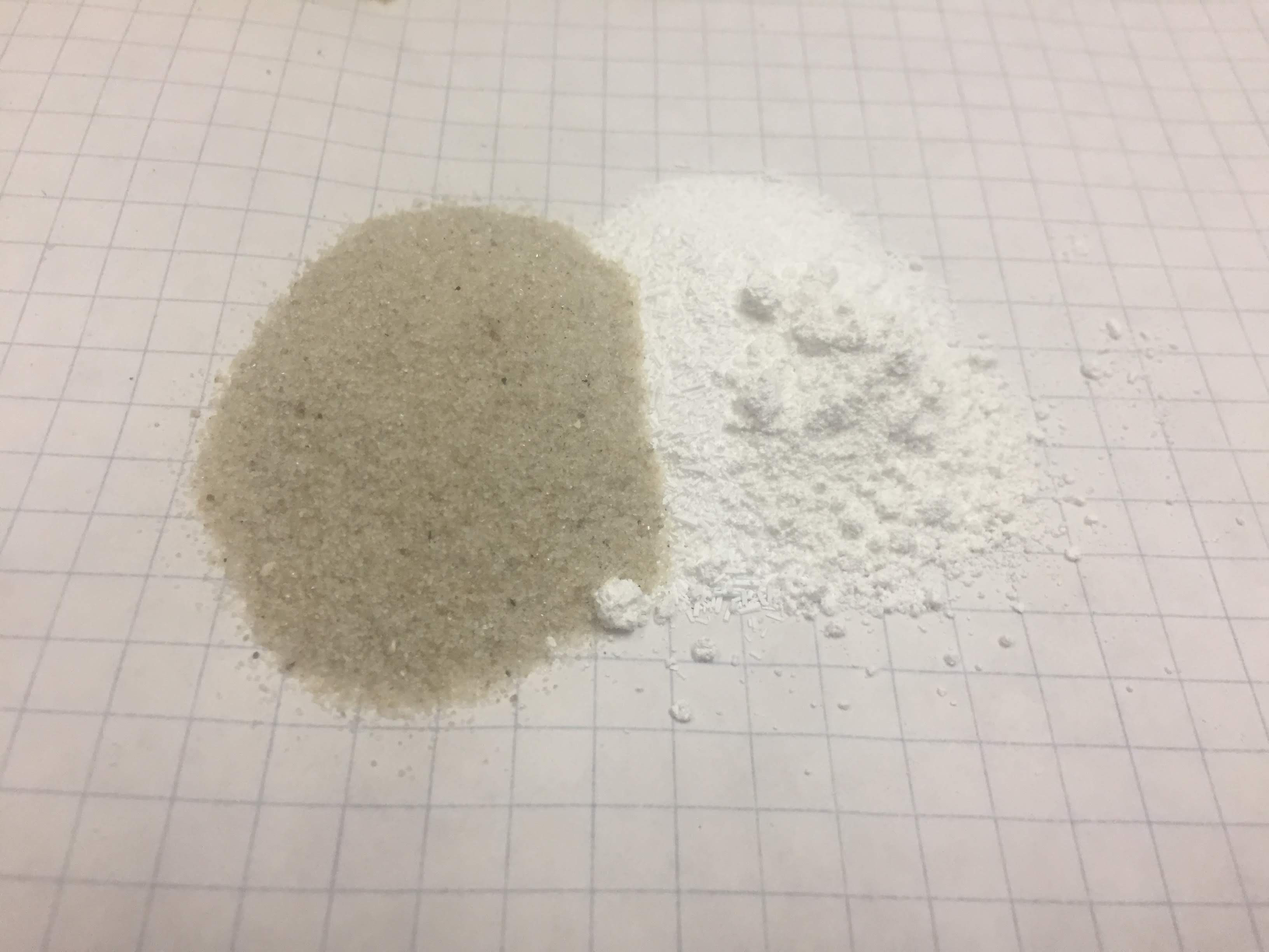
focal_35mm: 29
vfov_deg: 48.2
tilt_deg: -52.9
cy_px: 476
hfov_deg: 61.7
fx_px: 1063
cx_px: 634
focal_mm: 4.15
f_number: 2.2
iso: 50
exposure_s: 1/30
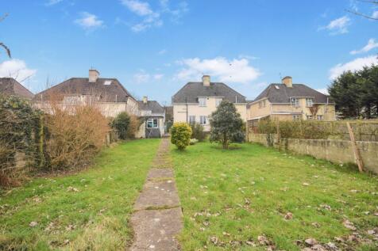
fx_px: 157
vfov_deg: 77.3
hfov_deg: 100.4
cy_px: 126
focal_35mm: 15
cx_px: 189
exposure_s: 1/200
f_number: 7.1
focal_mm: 10
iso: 100
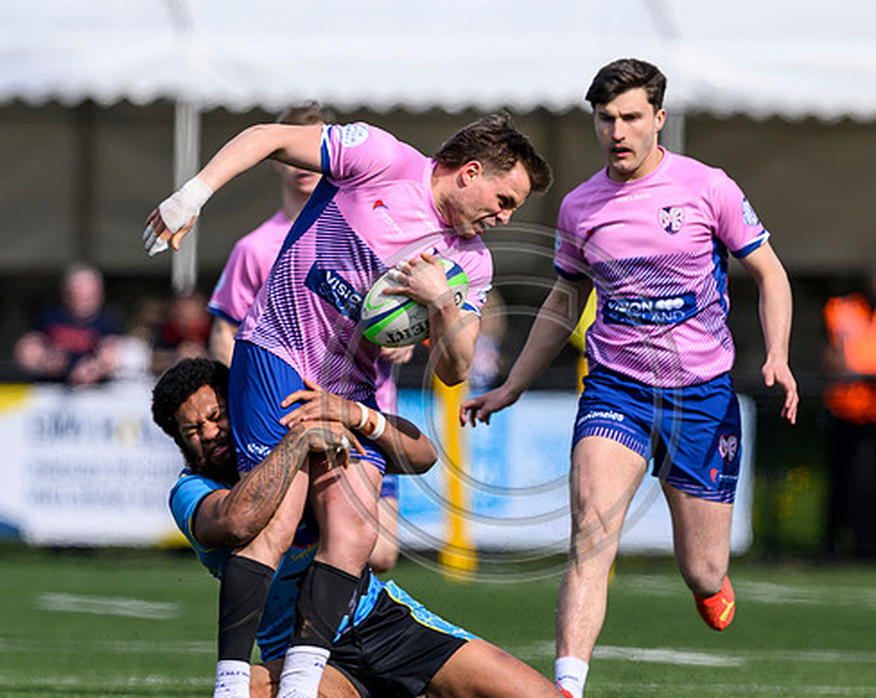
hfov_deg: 2.4
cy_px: 544
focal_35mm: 804
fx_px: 20816
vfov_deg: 1.9
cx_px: 318
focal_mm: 400
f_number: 4
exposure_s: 1/2000
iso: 200
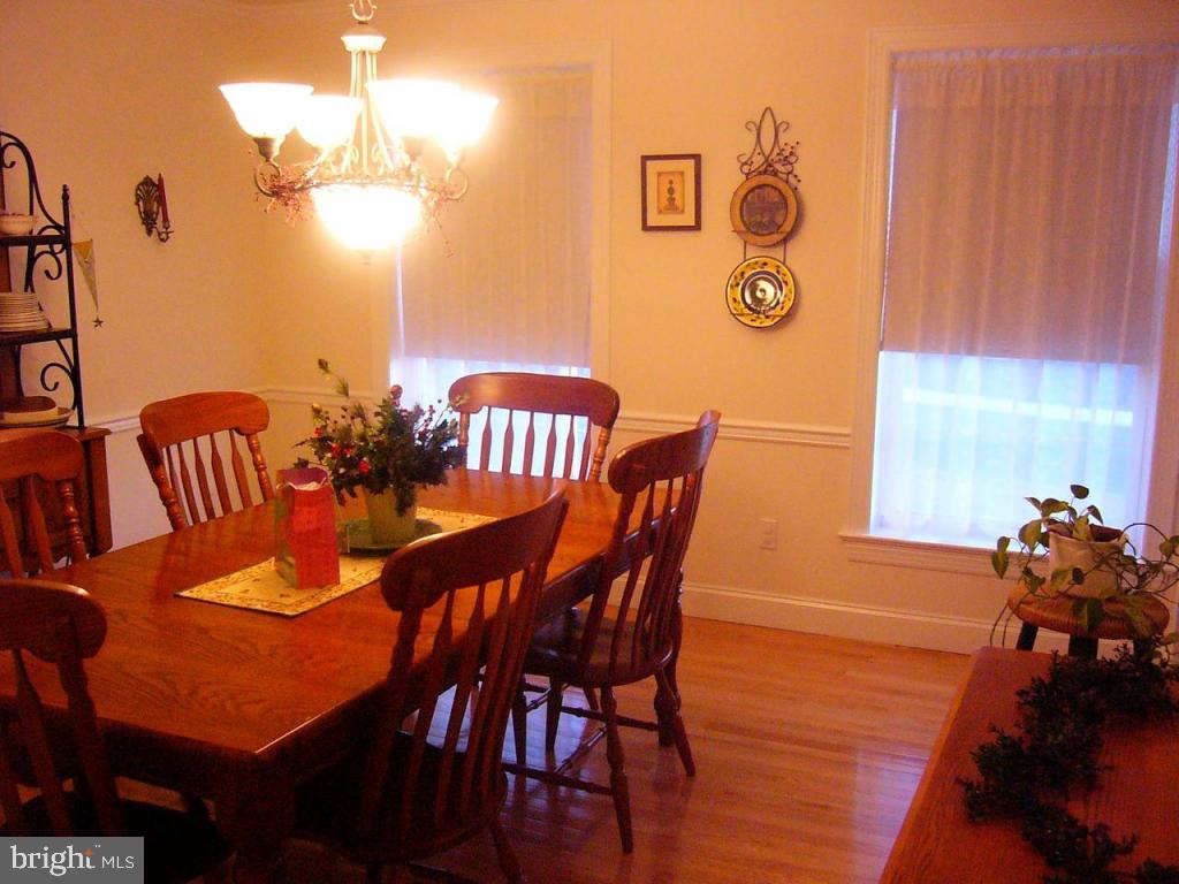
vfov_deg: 40.7
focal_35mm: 35
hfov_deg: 52.6
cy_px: 442
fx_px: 1192
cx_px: 590
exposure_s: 1/25
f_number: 2.8
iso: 400
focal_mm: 5.8
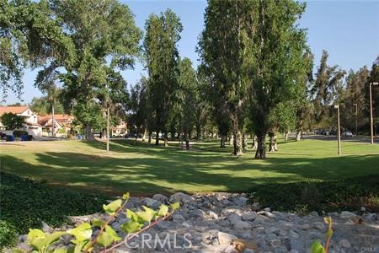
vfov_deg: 36.9
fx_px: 379
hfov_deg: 53.1
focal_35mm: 36
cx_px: 190
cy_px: 126
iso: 100
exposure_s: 1/160
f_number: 6.3
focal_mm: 24
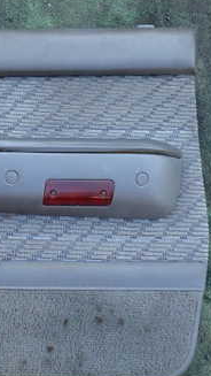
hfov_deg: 21.4
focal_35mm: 50
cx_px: -72
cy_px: 169
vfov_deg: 41.3
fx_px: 497
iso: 100
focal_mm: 4.5
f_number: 2.8
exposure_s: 1/60
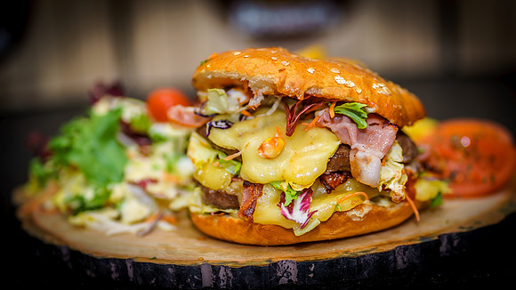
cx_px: 260
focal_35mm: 109
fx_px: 1492
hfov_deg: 19.6
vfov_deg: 11.1
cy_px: 156
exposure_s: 1/80
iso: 100
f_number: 1.8
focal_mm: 85
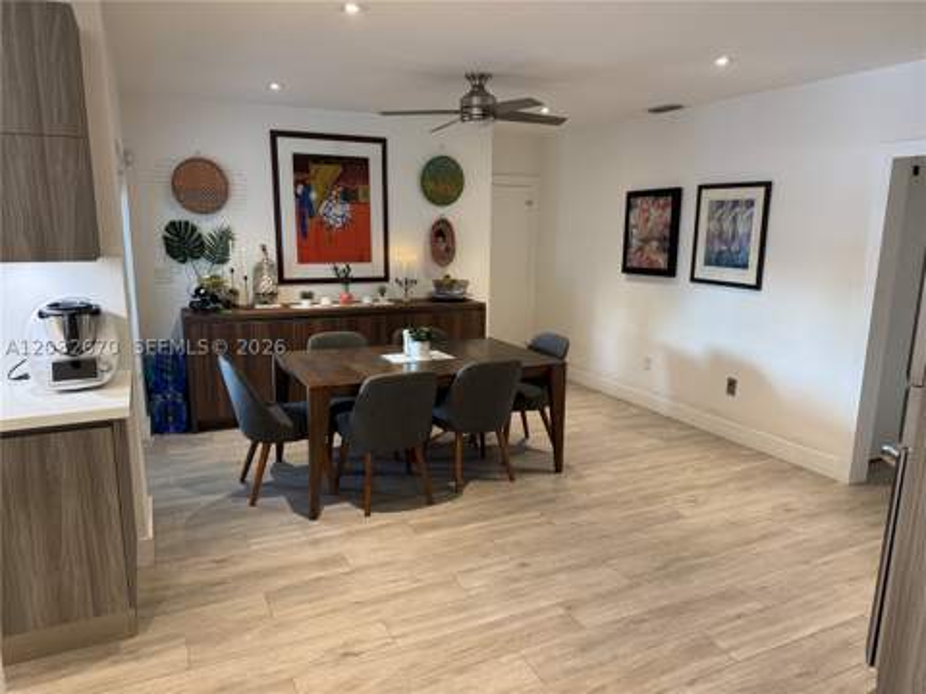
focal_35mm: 24
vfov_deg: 56.8
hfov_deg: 71.6
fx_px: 642
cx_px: 463
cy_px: 347
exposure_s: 1/60
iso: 250
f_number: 1.78
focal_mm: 6.76
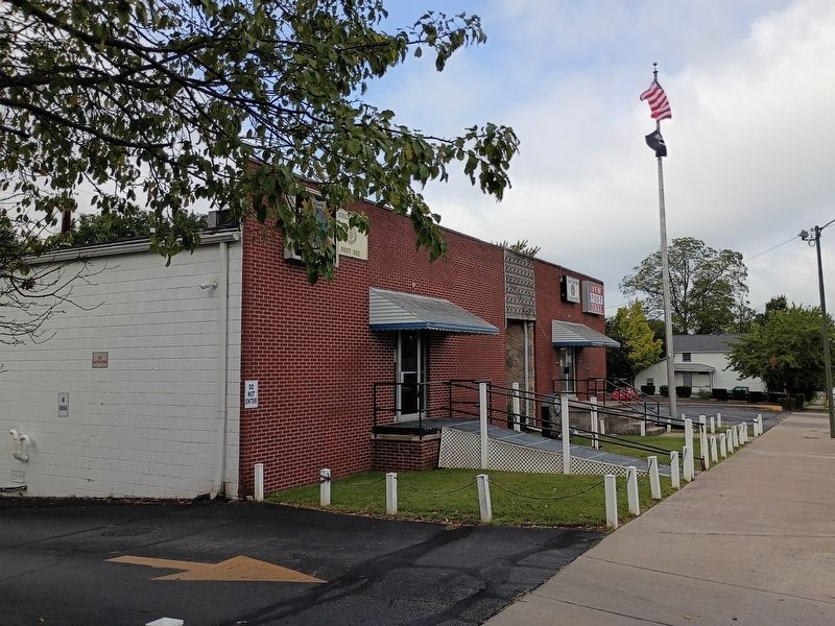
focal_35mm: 29
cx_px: 418
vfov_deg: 48.2
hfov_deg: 61.7
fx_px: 700
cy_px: 313
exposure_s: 1/926
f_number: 1.8
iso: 101
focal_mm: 4.27
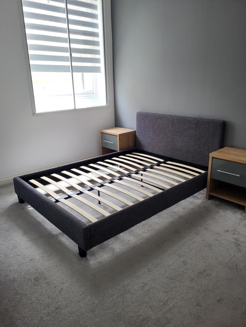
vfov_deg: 67.3
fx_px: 246
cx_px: 123
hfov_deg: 53.1
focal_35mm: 26
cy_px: 164
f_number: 1.8
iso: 64
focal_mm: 5.4
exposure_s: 1/100
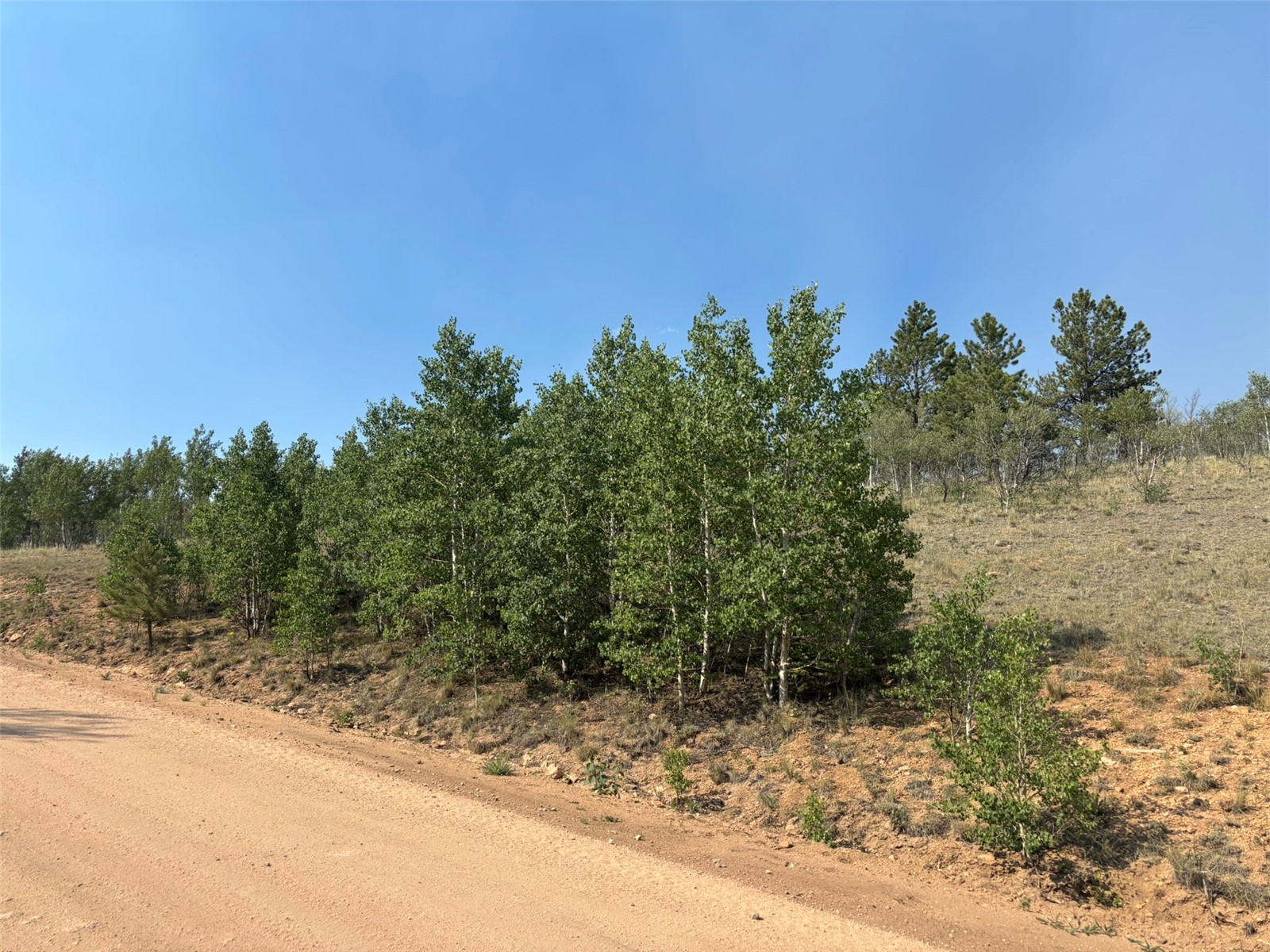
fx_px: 954
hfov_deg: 67.3
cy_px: 476
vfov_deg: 53.1
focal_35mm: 26
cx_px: 635
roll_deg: -0.3
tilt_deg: +8.6
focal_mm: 5.96
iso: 50
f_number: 1.6
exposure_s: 1/3021
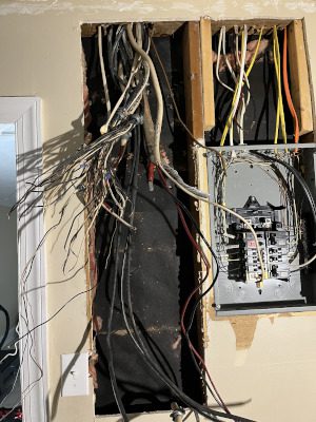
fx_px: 316
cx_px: 158
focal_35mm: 26
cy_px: 211
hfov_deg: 53.1
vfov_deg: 67.3
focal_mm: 5.1
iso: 500
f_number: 1.6
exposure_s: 1/57
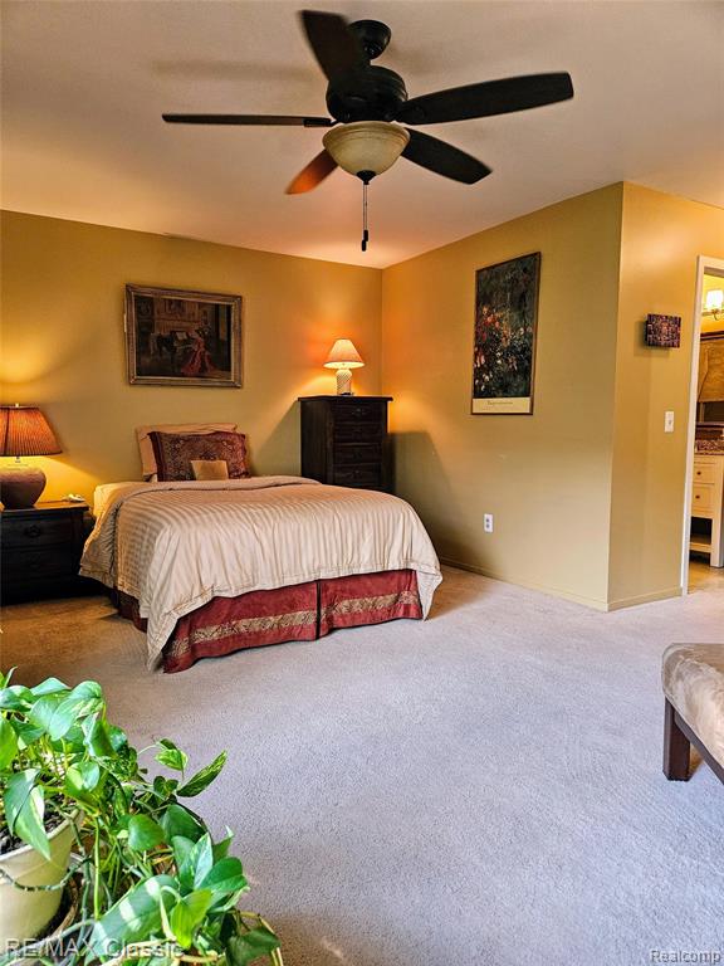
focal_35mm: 23
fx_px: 641
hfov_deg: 58.9
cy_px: 483
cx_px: 362
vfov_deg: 73.9
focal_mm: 5.4
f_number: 1.8
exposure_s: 1/120
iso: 500
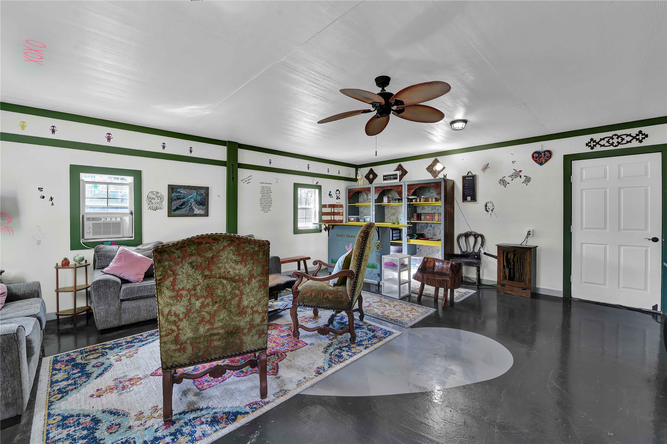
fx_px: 259
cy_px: 222
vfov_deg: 81.2
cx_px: 334
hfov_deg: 104.3
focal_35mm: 14
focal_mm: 14
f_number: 8
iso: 100
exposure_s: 1/5
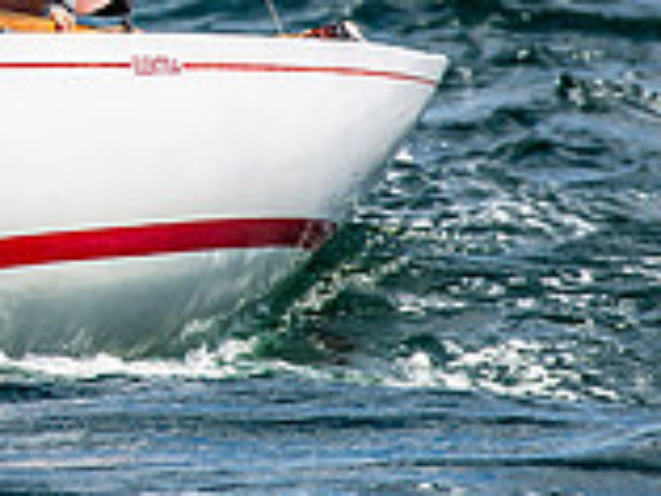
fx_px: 15766
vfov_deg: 1.8
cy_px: -179
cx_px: -539
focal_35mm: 825
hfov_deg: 2.4
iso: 320
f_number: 5.6
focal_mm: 200
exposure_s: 1/2500
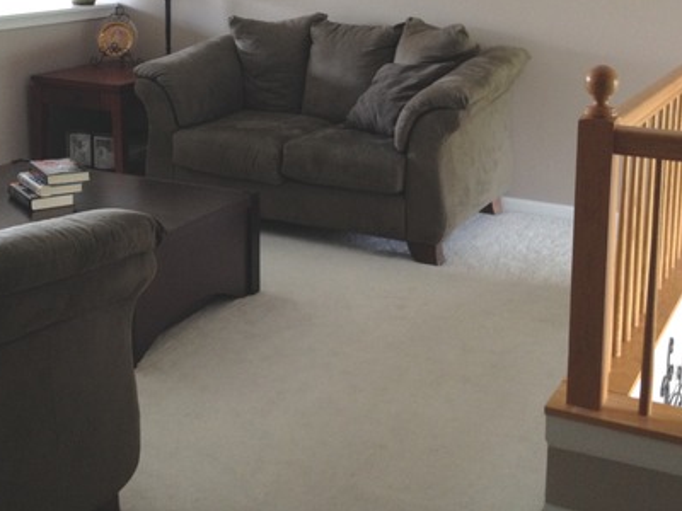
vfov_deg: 25.7
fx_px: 1103
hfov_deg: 34.3
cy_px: 104
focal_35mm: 56
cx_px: 302
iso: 160
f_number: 2.4
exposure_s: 1/20
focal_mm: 4.28
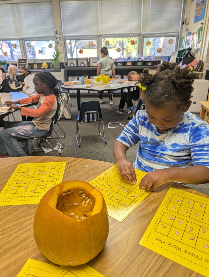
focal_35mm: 24
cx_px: 104
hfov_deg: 56.9
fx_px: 193
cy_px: 138
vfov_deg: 71.5
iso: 54
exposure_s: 1/120
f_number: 1.68
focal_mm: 6.9
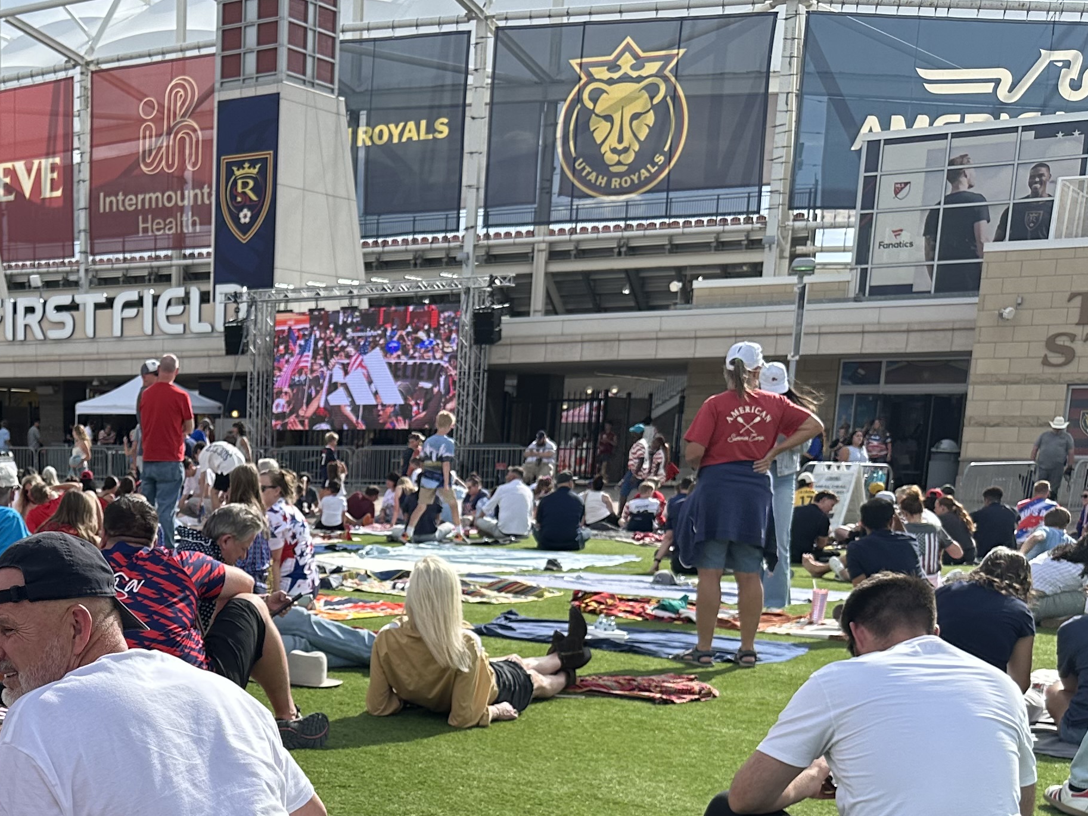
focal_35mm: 53
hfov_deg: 34.2
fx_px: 1666
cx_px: 115
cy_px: 812
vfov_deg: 26.1
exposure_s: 1/4184
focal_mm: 6.86
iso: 80
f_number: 1.78
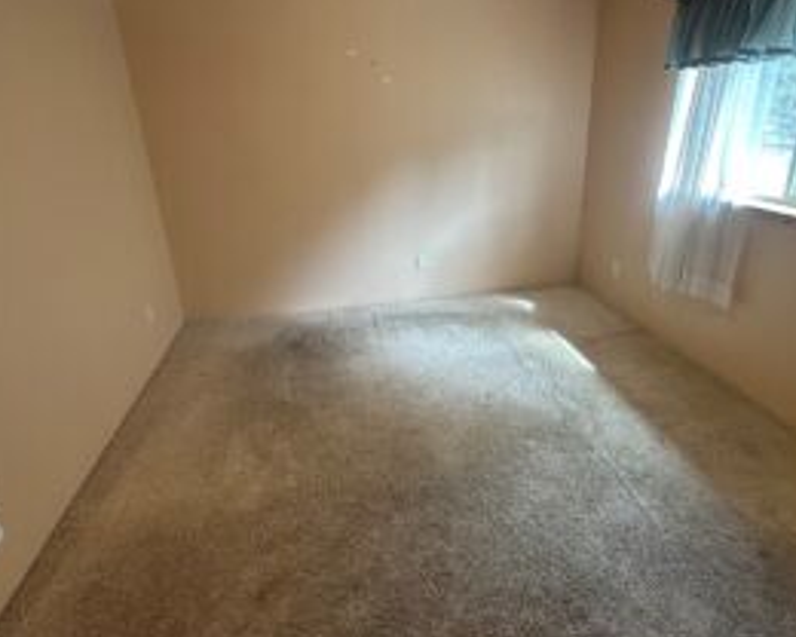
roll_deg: +1.2
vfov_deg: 65.5
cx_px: 444
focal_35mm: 21
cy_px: 297
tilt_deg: -20.4
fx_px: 495
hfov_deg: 77.3
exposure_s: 1/60
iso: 250
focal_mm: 2.22
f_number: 2.2
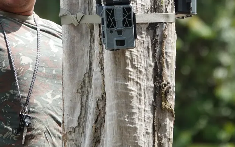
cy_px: -13
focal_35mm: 1253
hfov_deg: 1.7
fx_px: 8025
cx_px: 97
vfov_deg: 1.0
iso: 100
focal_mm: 219.76
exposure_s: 1/320
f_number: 4
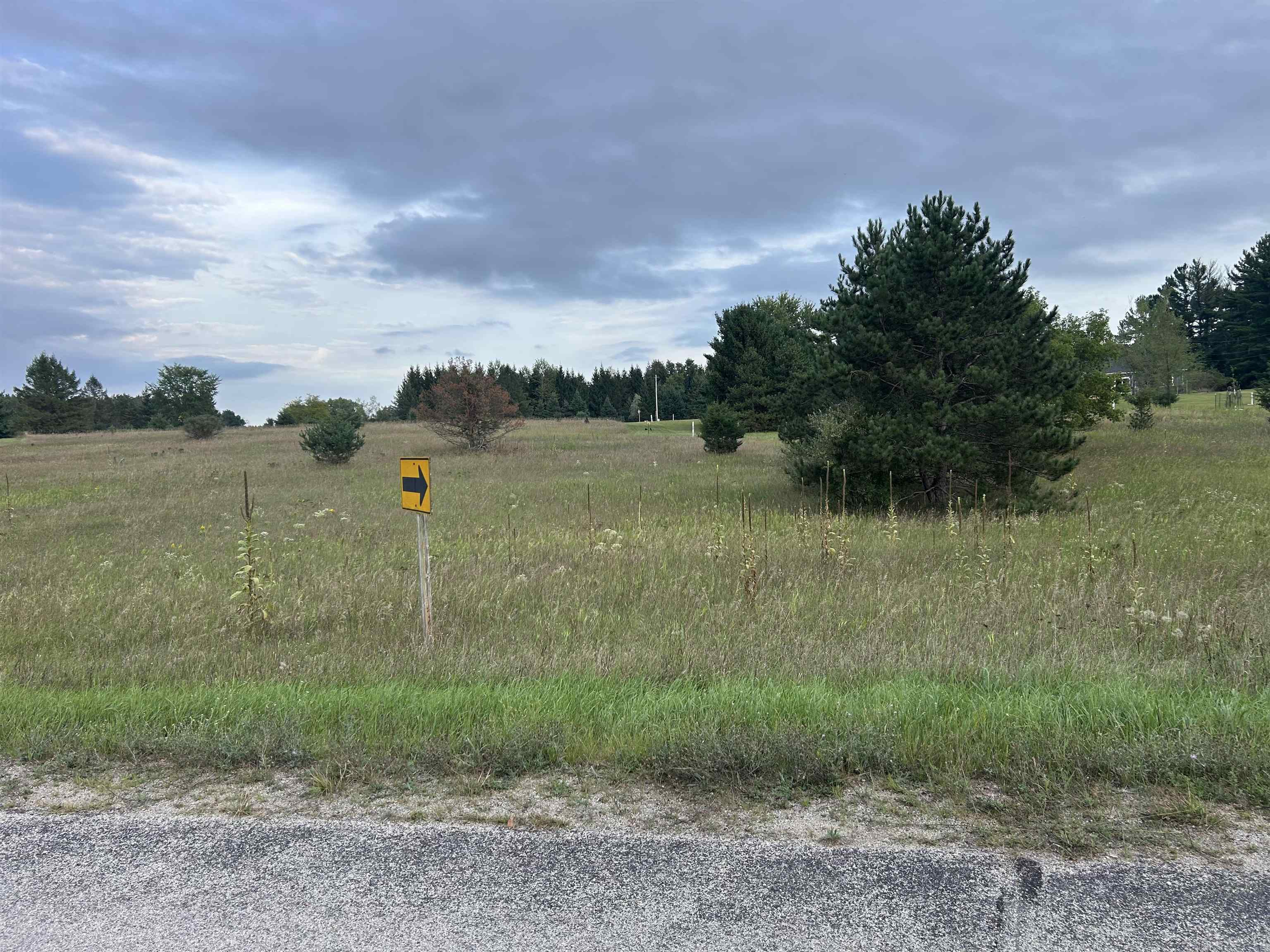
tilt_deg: -2.4
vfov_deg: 53.1
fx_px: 954
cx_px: 635
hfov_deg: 67.3
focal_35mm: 26
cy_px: 476
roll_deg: +4.4
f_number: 1.5
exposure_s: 1/1124
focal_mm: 5.7
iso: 50
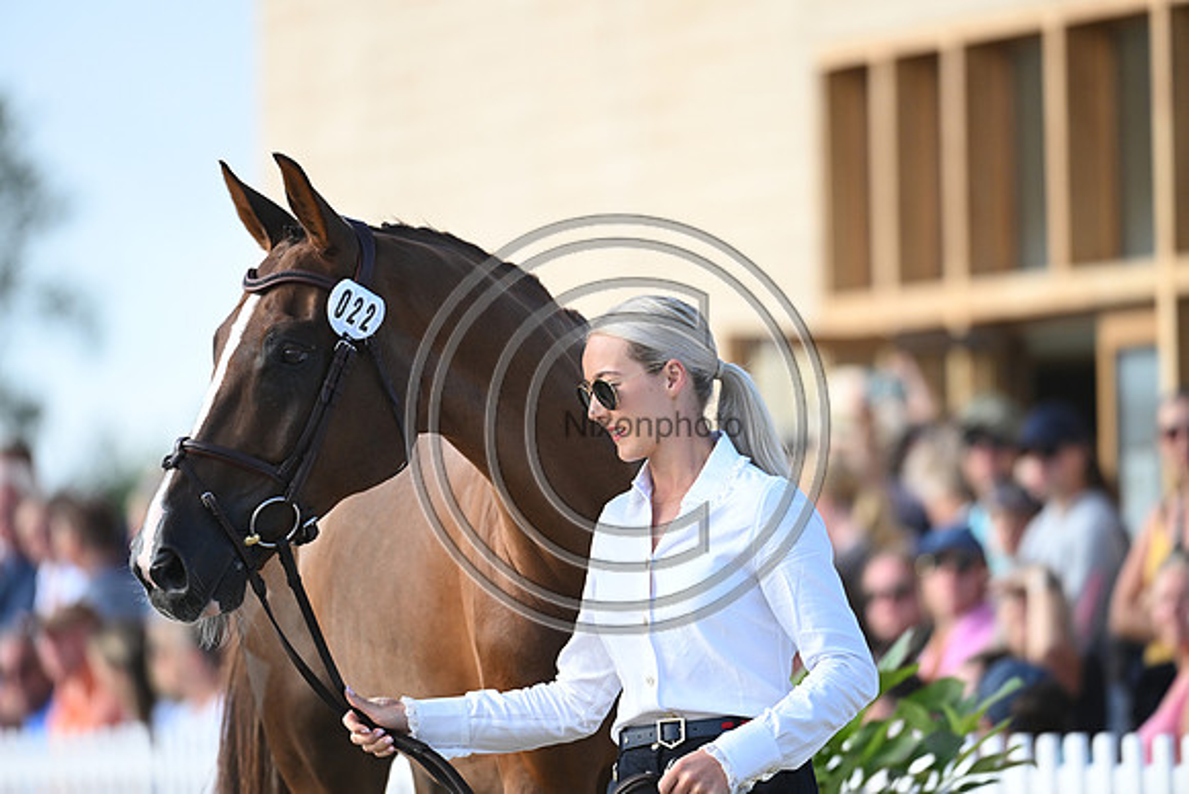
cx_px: 594
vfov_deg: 3.6
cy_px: 397
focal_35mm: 380
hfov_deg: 5.4
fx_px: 12553
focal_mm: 380
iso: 1000
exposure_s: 1/1600
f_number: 5
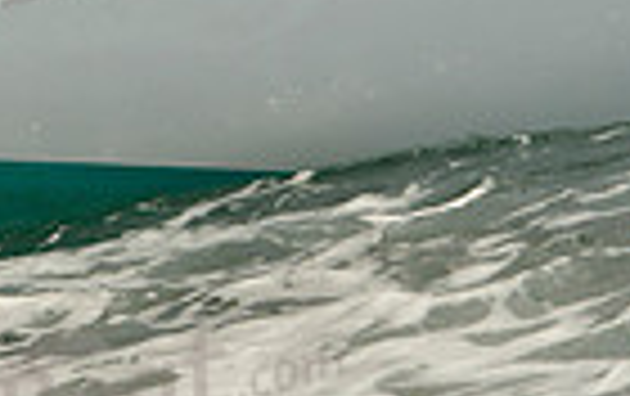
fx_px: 6879
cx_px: -518
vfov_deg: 3.3
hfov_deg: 5.2
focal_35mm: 400
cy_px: -205
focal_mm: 95
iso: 400
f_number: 8
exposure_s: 1/800
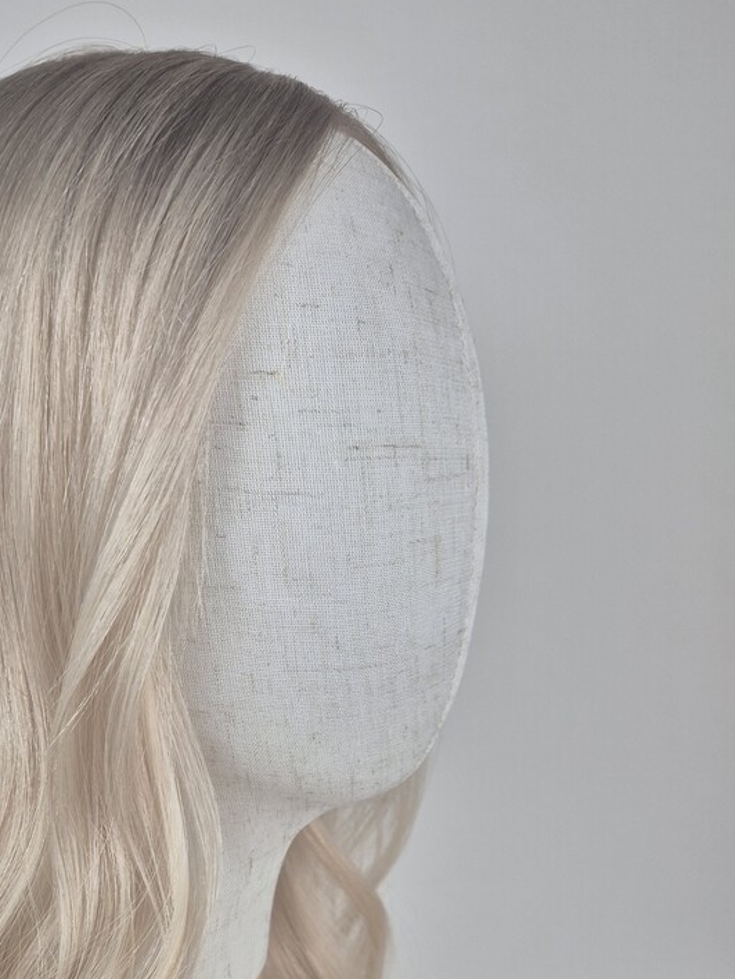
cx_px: 149
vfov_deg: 45.3
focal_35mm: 39
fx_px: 1104
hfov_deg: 35.6
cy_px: 790
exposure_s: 1/100
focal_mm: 5.4
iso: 32
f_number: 1.8
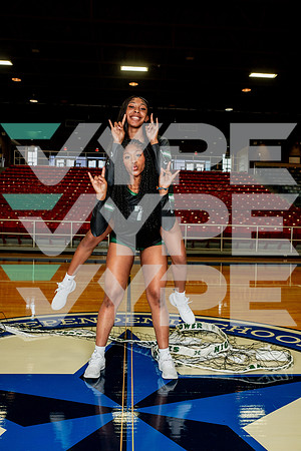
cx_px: 150
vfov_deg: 58.7
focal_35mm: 32
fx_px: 401
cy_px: 226
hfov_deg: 41.1
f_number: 7.1
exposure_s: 1/200
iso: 800
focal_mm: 32
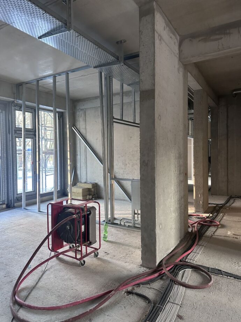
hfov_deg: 56.8
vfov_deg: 71.6
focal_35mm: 24
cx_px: 120
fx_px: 223
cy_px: 161
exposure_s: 1/60
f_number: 1.78
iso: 640
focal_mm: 6.86
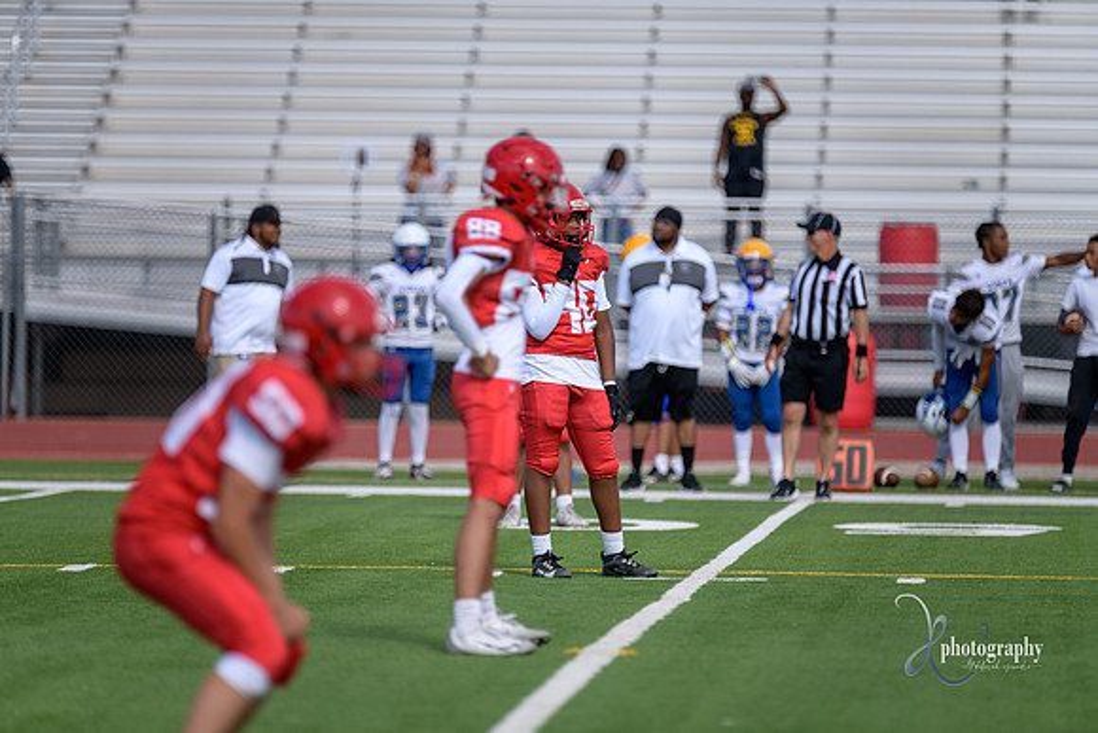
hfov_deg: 6.9
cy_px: 366
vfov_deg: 4.6
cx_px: 549
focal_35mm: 300
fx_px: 9152
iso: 200
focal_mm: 300
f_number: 2.8
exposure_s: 1/3200
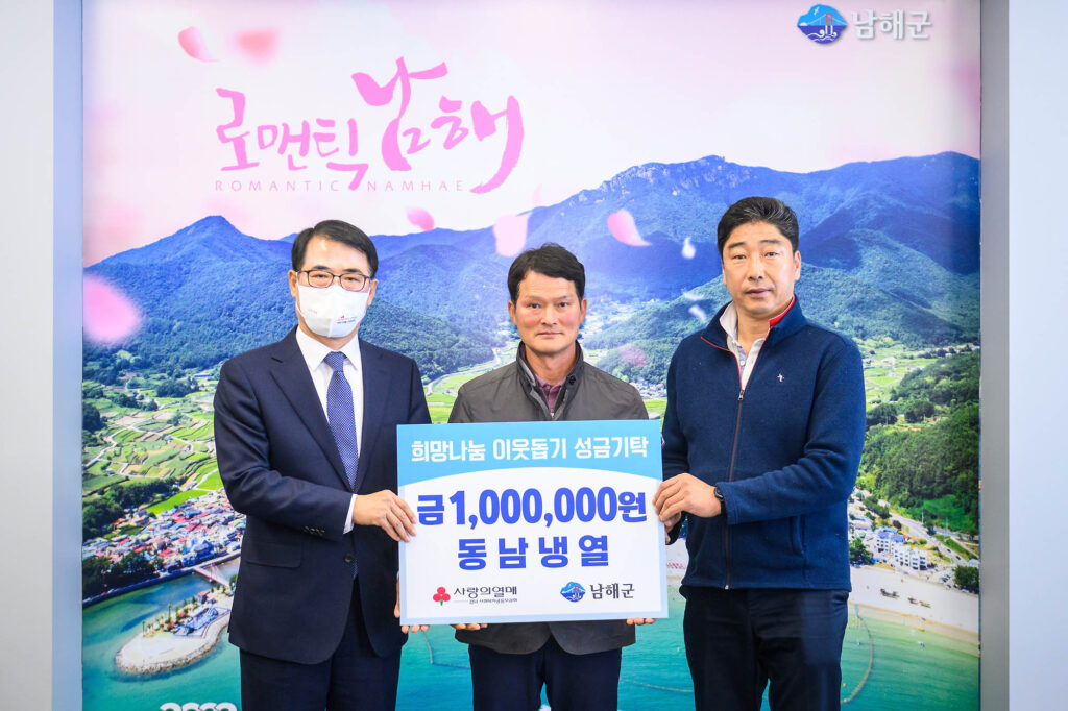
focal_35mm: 42
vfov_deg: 31.9
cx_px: 534
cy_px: 356
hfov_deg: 46.4
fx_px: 1246
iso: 1600
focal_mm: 42
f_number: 4
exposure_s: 1/200
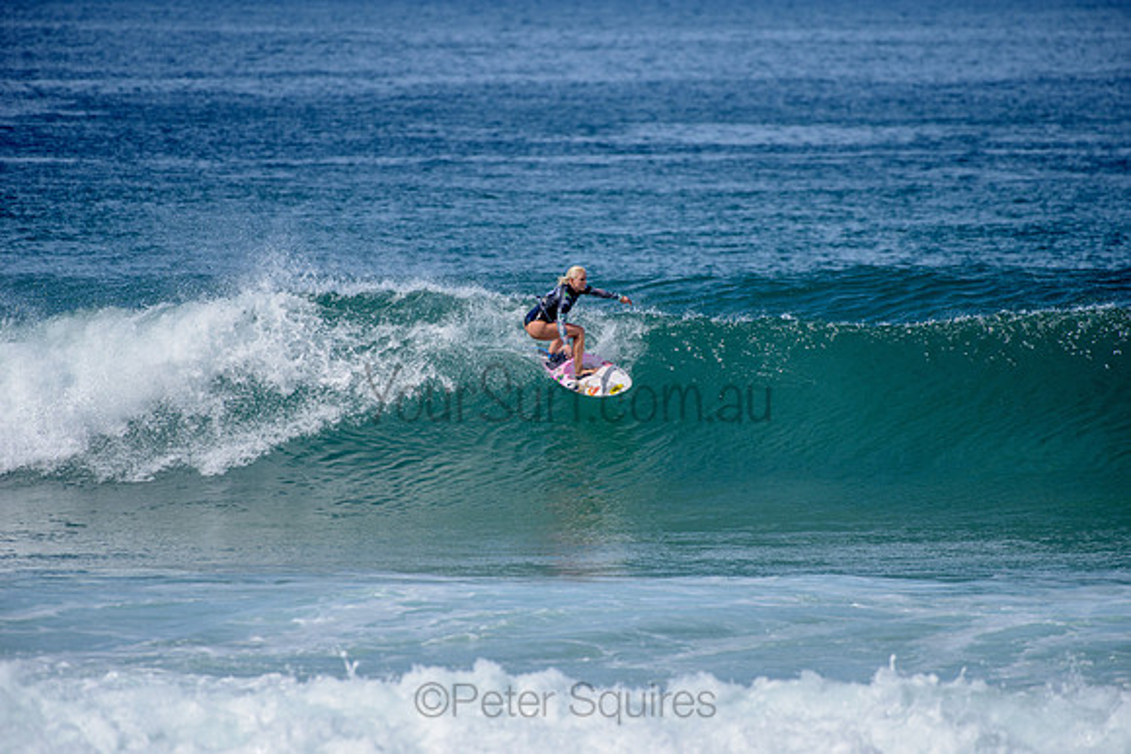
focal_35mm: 500
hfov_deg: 4.1
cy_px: 377
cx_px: 566
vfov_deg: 2.8
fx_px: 15711
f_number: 6.3
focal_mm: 500
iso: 250
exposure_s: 1/2500
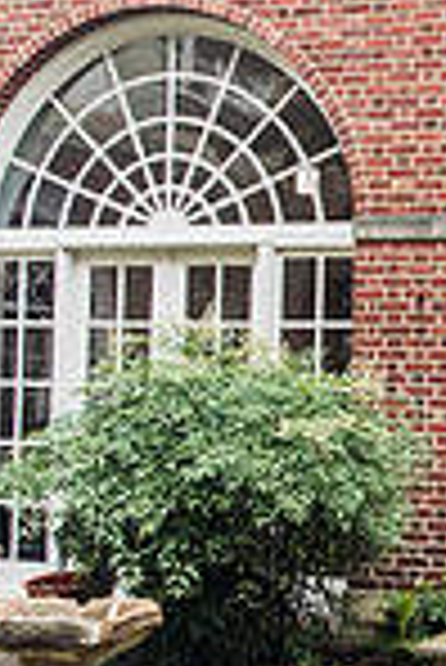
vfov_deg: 27.7
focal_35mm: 73
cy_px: 369
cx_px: 649
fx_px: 1353
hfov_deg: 17.1
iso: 1000
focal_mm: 24
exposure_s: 1/250
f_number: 5
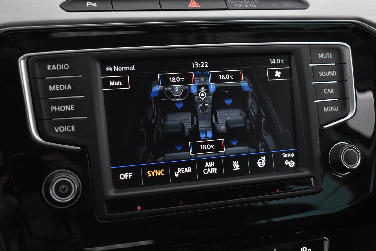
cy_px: 126
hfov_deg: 37.9
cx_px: 188
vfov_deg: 25.8
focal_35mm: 52
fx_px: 548
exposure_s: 1/25
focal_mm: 35
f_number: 4.5
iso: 3200
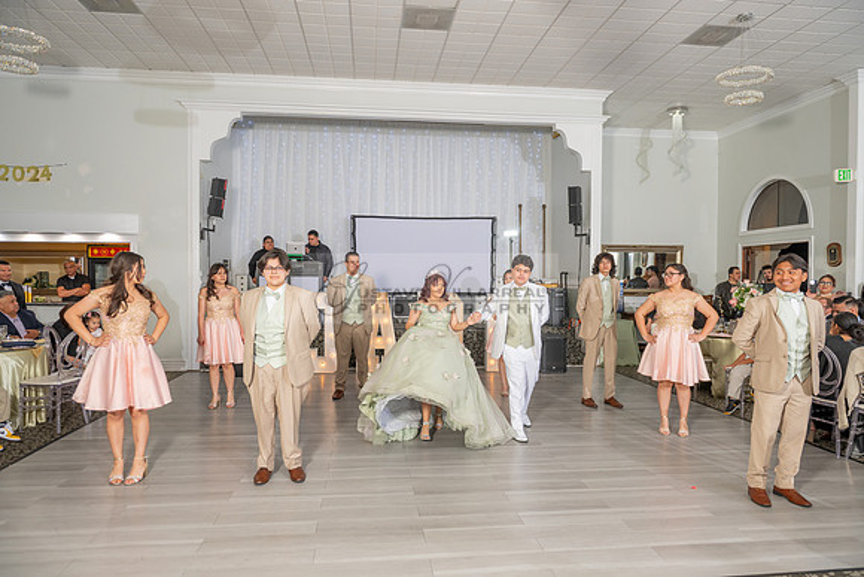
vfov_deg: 53.2
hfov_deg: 73.7
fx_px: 576
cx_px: 432
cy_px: 288
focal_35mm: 24
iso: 500
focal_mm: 24
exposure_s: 1/160
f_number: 3.5
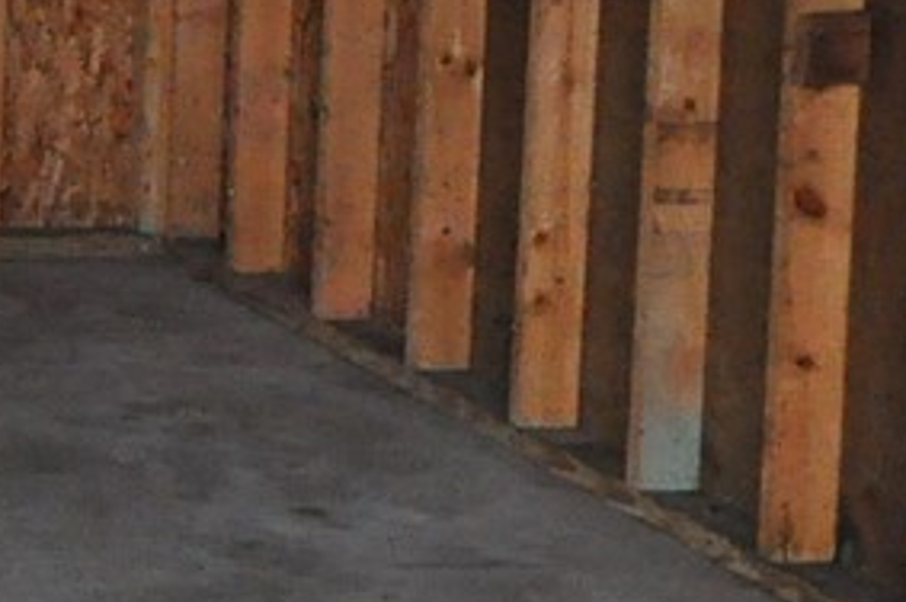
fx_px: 4977
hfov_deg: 9.4
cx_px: -1194
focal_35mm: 198
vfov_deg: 6.8
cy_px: -210
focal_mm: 22
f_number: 9
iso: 3200
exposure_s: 1/320
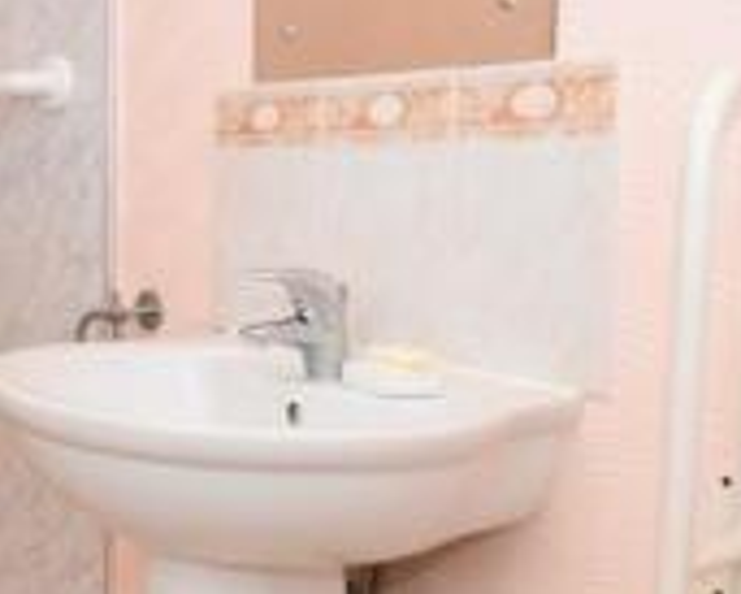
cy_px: 349
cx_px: 167
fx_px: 1185
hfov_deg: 33.9
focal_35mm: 54
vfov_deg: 28.1
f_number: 5
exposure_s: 1/100
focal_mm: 10
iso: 800
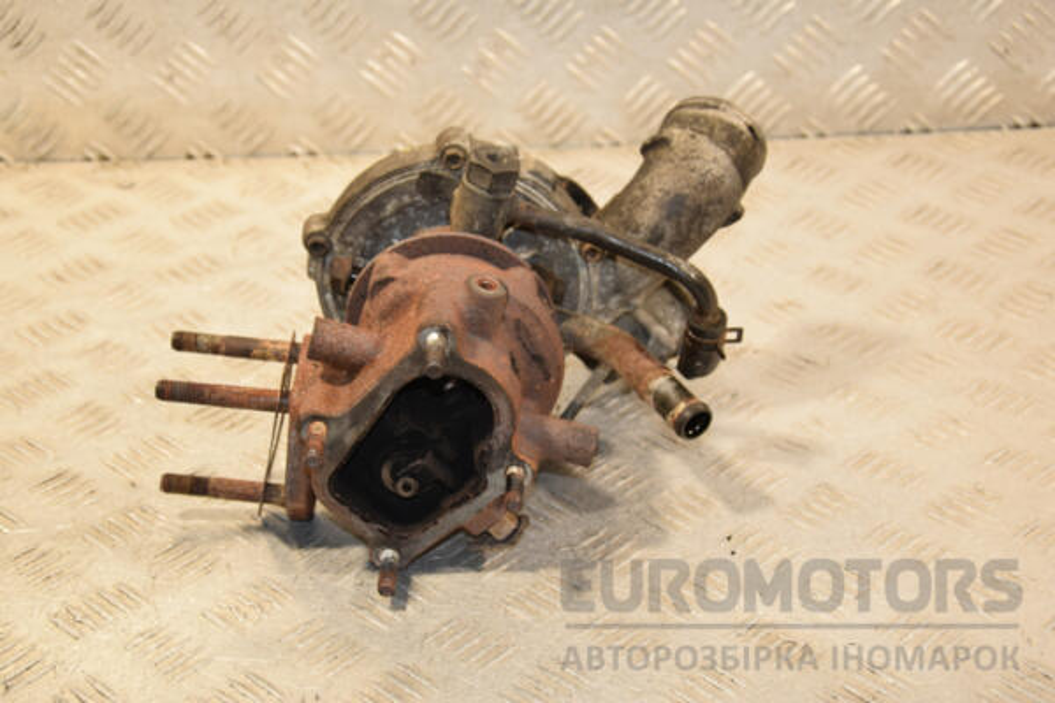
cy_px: 352
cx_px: 528
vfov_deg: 18.2
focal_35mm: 75
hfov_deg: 27.0
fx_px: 2198
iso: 800
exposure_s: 1/200
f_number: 5.6
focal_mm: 50
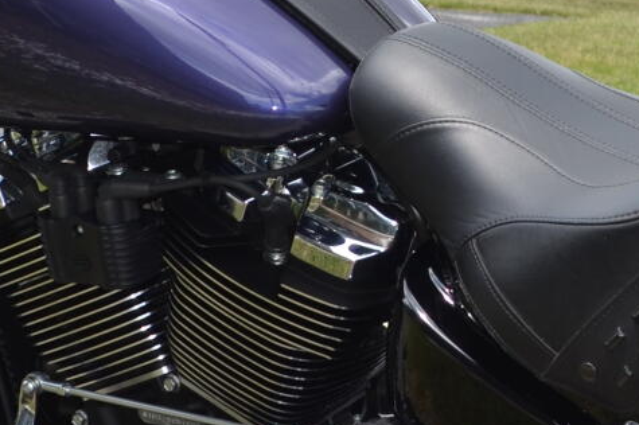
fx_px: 2465
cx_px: 624
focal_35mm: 139
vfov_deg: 9.9
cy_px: 189
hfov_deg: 14.6
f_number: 5.6
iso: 100
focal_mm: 22
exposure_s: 1/200
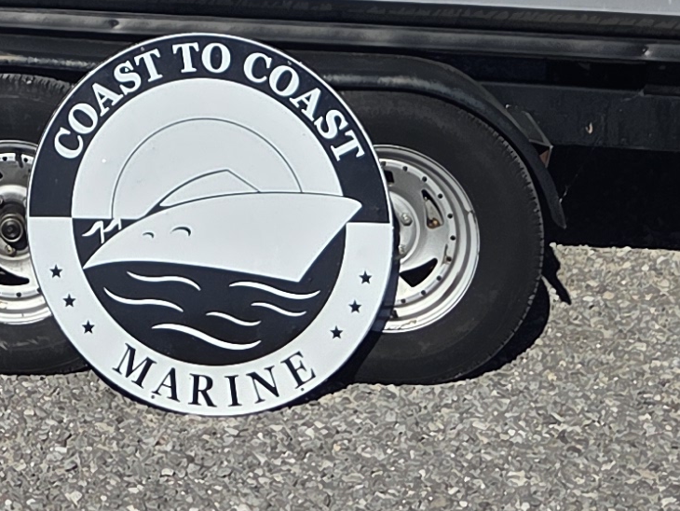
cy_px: -549
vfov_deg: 10.7
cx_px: -143
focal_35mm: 126
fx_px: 2476
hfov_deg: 15.1
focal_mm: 5.4
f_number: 1.8
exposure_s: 1/7891
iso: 50
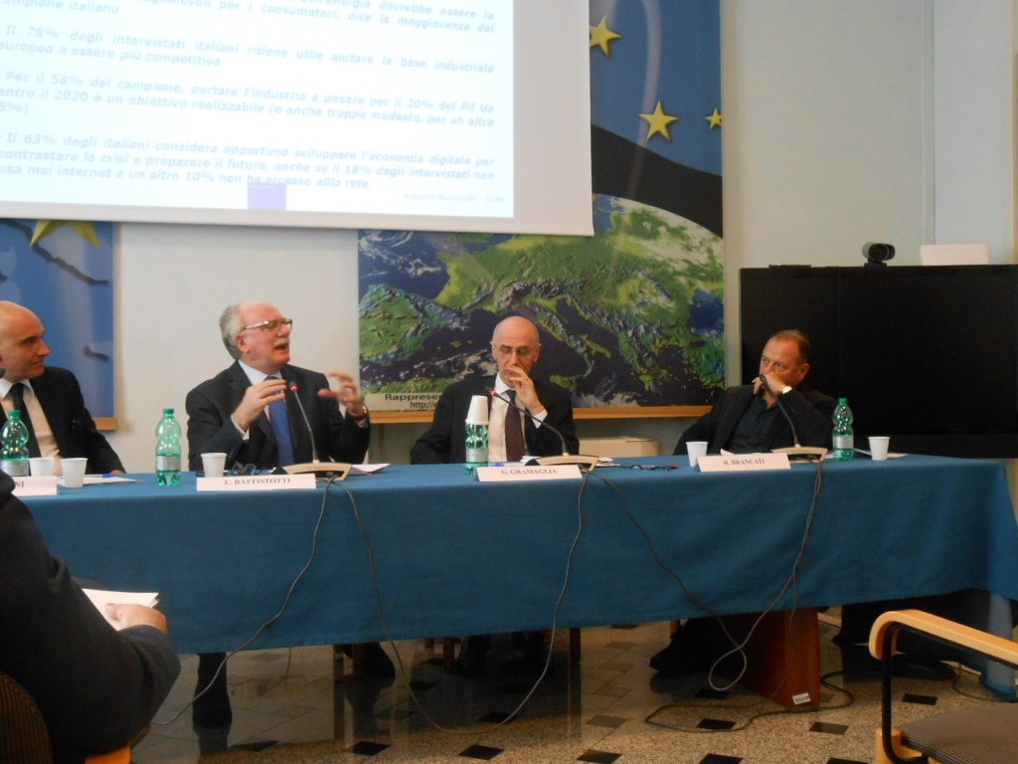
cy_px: 382
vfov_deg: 37.7
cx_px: 509
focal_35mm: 38
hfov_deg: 49.0
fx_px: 1118
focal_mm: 6.8
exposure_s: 1/30
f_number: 4.2
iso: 400
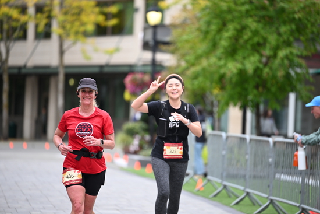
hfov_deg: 10.3
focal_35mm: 200
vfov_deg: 6.9
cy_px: 107
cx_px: 160
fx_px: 1778
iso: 640
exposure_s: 1/1250
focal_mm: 200
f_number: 2.8
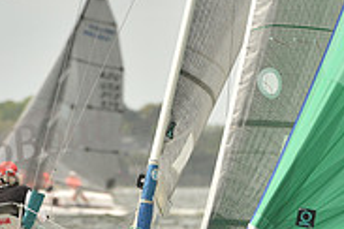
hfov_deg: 1.6
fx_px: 12096
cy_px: 219
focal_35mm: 1266
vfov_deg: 1.1
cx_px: 258
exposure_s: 1/1250
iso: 320
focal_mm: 400
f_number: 6.3
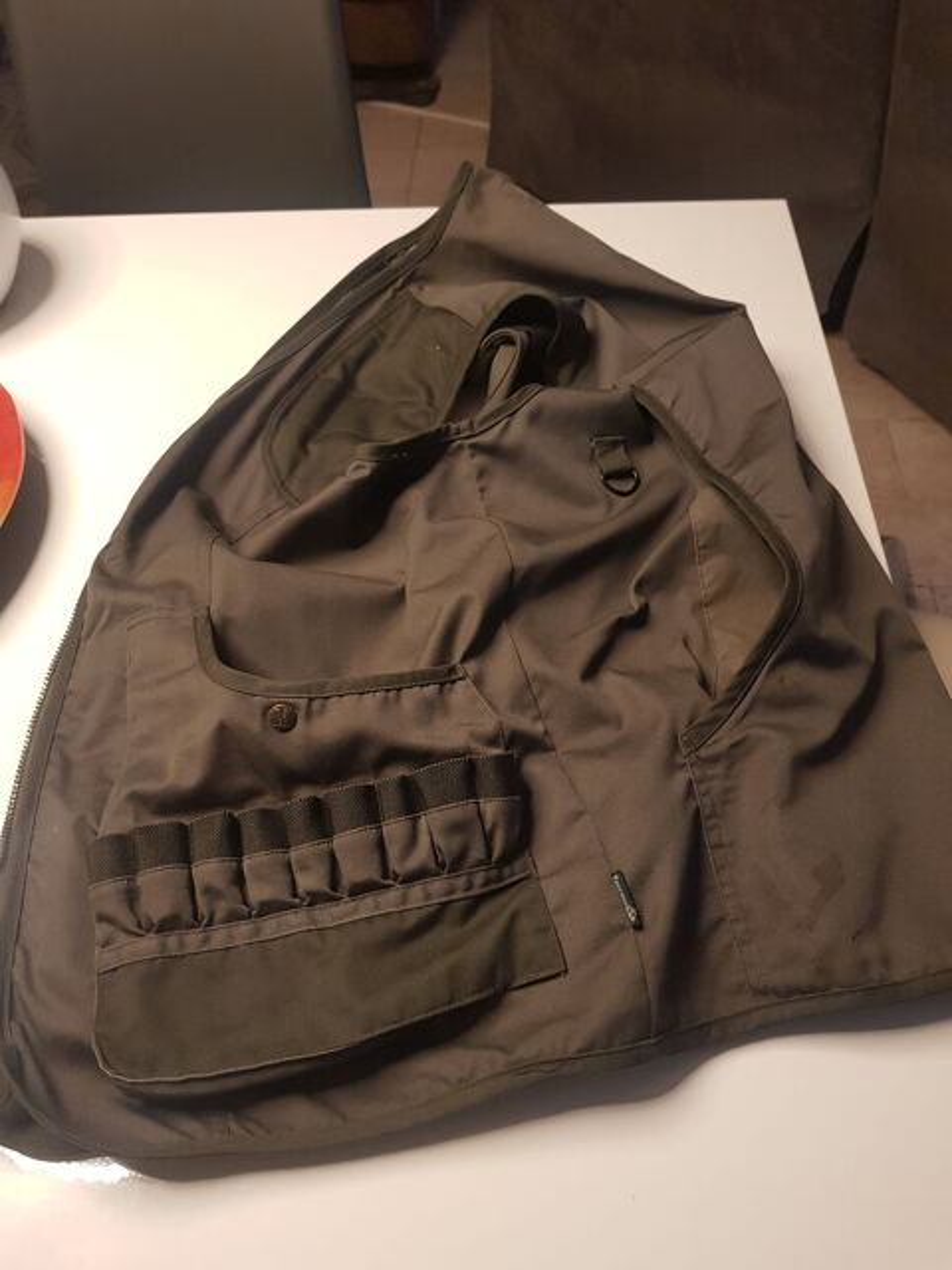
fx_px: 953
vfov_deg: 67.3
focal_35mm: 26
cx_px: 476
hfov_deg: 53.1
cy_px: 635
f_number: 1.7
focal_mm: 4.2
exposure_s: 1/50
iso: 125
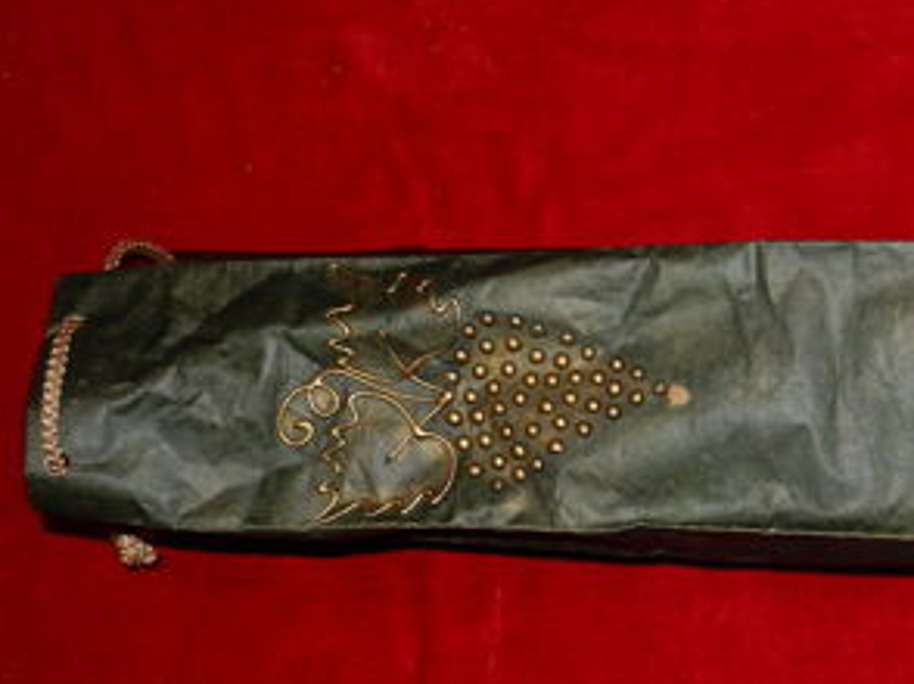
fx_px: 2585
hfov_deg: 19.8
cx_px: 724
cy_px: 541
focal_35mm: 98
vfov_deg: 15.0
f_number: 4.5
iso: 200
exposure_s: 1/30
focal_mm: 10.7
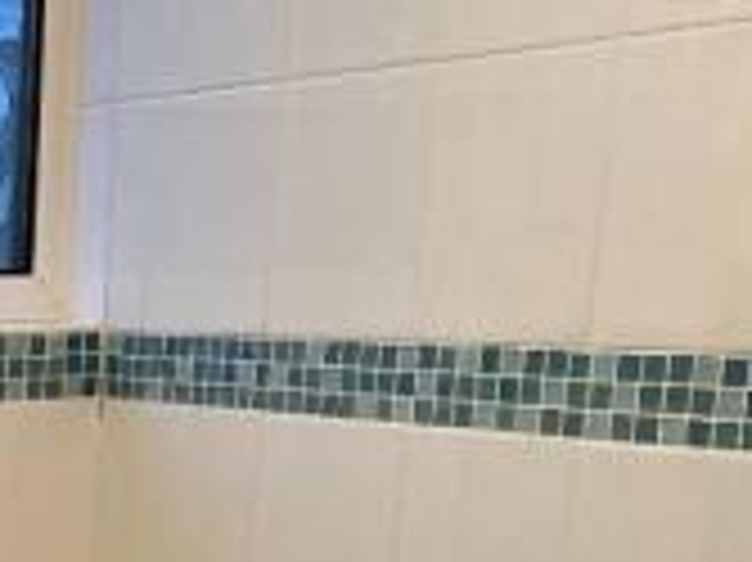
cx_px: -362
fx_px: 1975
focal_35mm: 91
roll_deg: +1.3
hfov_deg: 19.0
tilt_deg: -14.6
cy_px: 798
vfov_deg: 15.2
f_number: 1.8
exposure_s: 1/50
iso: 200
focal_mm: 4.25
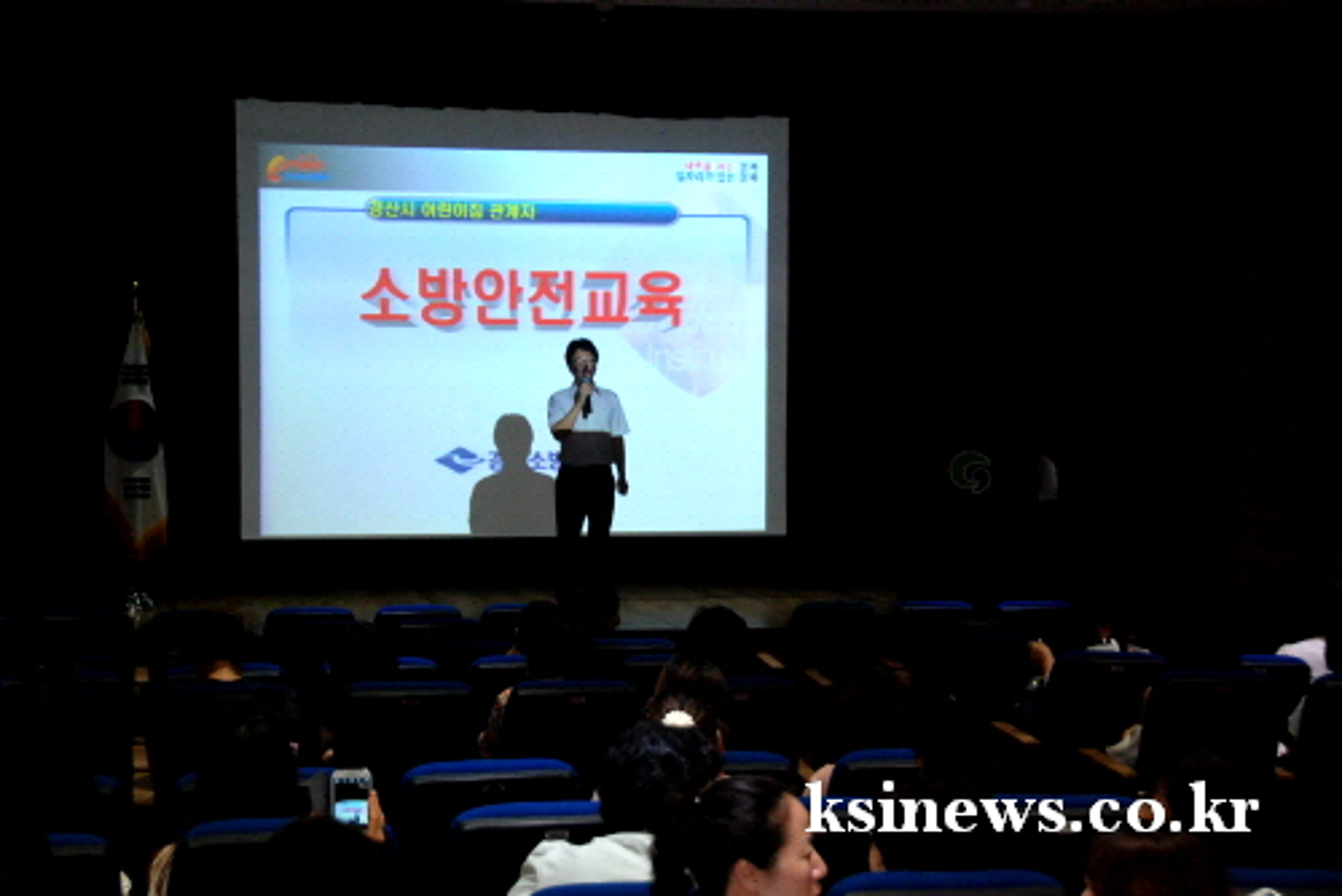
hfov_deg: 30.5
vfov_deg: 20.6
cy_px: 448
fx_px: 2462
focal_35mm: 66
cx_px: 671
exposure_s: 1/60
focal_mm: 44
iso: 800
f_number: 5
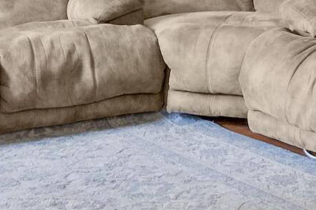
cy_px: -111
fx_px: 833
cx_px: 255
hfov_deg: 21.2
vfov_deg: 13.5
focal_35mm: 95
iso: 250
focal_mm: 14
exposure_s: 1
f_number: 8
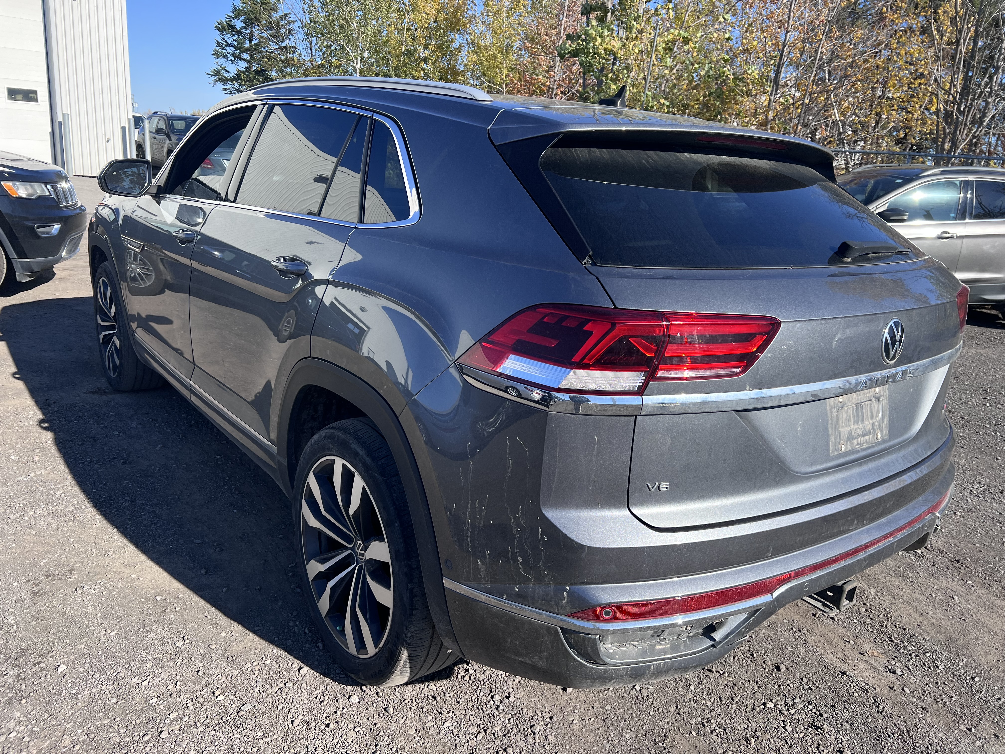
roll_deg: -4.4
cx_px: 502
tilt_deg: -14.9
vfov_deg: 53.1
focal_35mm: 26
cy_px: 377
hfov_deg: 67.3
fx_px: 755
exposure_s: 1/1901
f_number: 1.5
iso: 50
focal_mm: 5.7
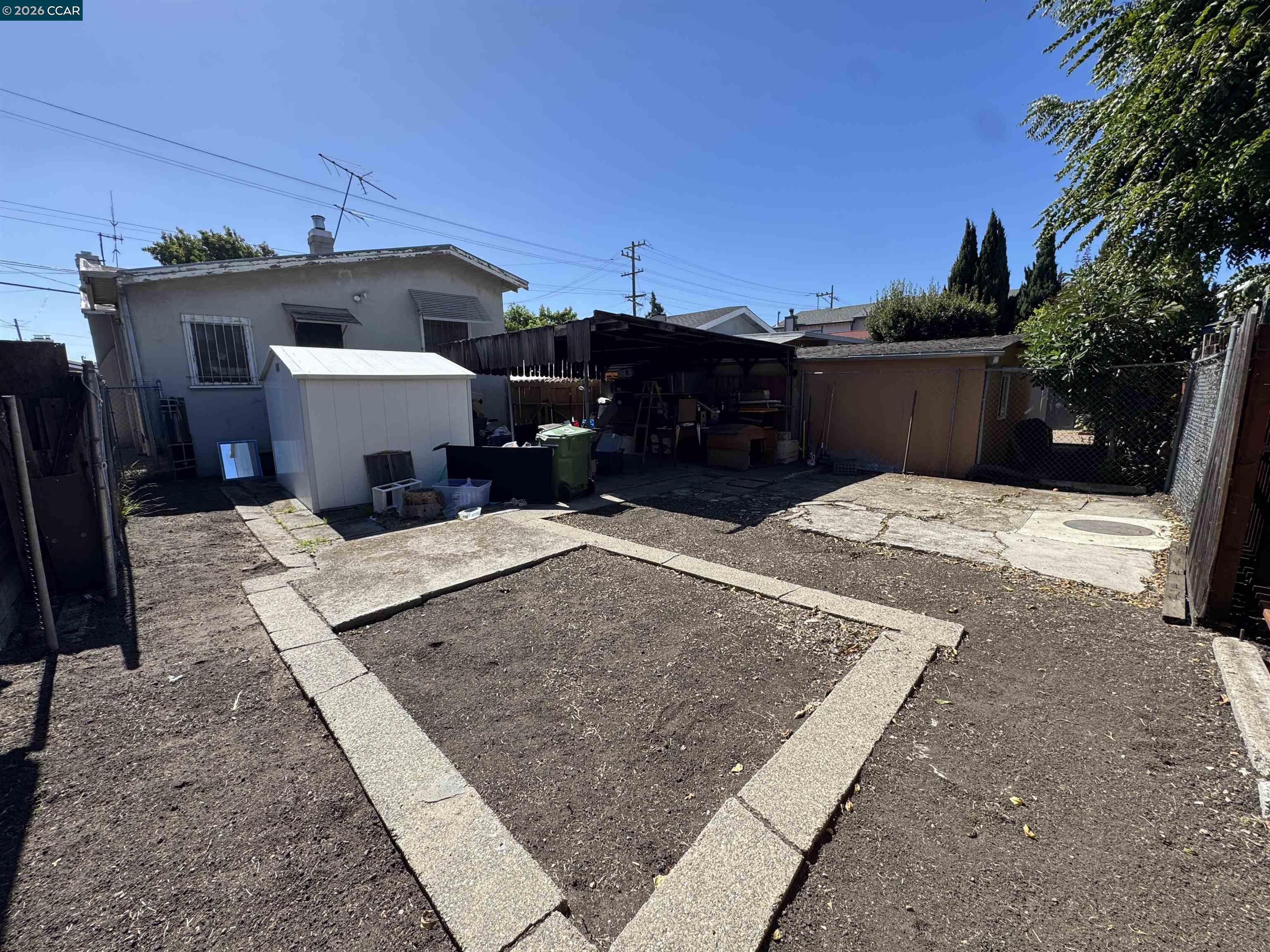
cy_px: 476
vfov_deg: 85.7
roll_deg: +0.6
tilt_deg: -10.5
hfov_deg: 102.1
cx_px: 635
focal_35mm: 14
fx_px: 514
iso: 40
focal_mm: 2.22
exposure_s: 1/1006
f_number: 2.2
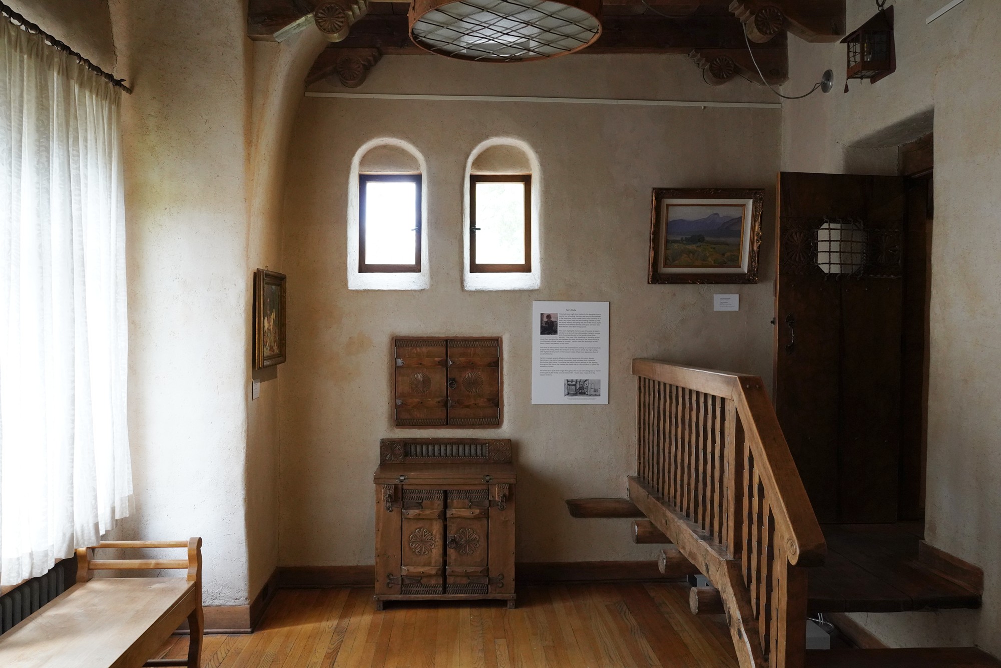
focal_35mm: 28
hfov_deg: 65.5
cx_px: 500
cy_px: 334
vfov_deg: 46.4
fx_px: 779
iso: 4000
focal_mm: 28
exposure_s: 1/100
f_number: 9
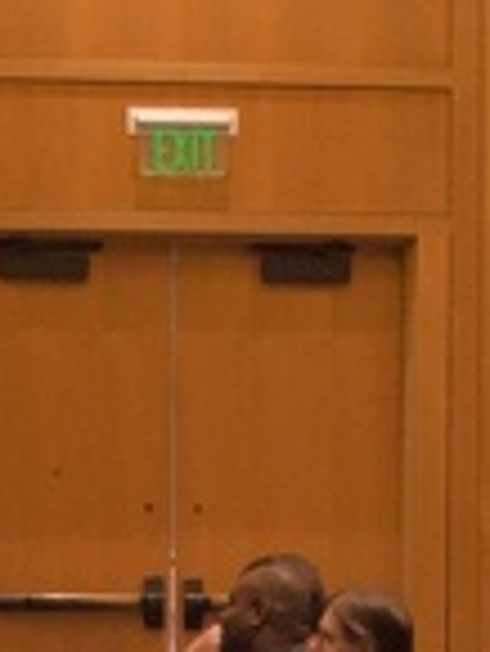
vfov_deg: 13.9
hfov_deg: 10.4
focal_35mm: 142
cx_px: 135
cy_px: 427
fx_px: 2676
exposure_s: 1/125
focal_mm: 18
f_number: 5.6
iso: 1250
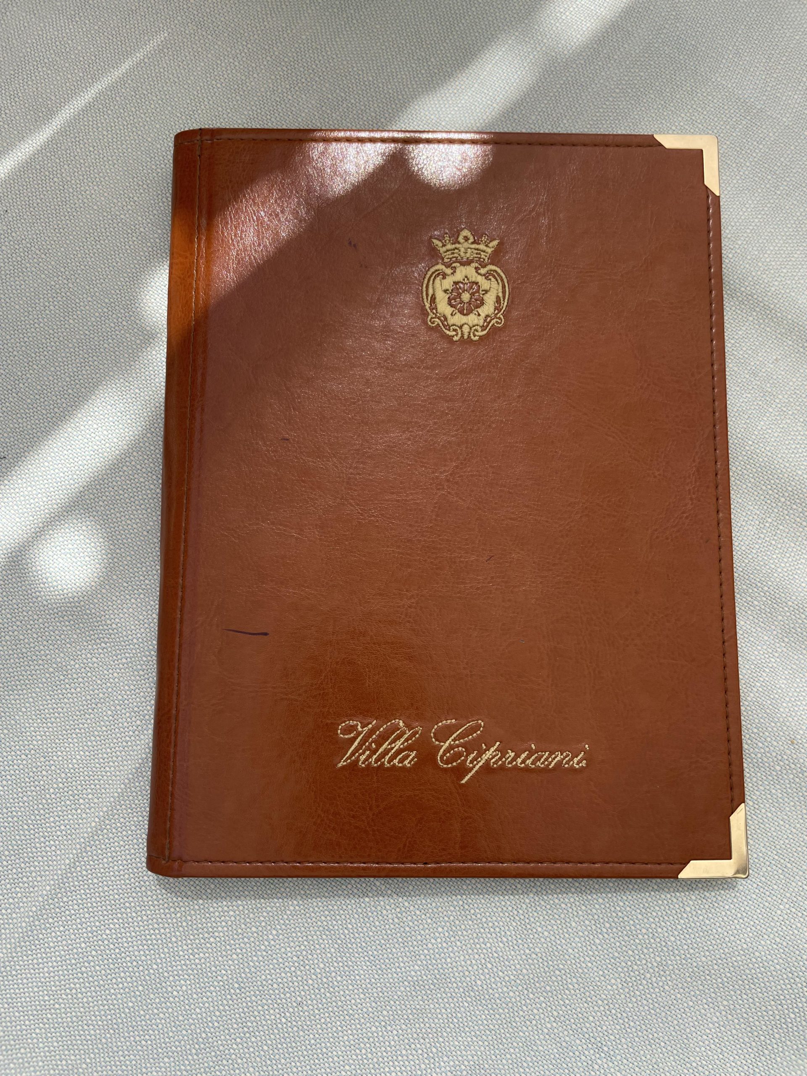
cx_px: 404
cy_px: 538
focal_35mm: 26
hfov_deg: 53.1
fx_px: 808
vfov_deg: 67.3
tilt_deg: -83.9
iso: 32
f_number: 1.6
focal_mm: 4.2
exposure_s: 1/1208
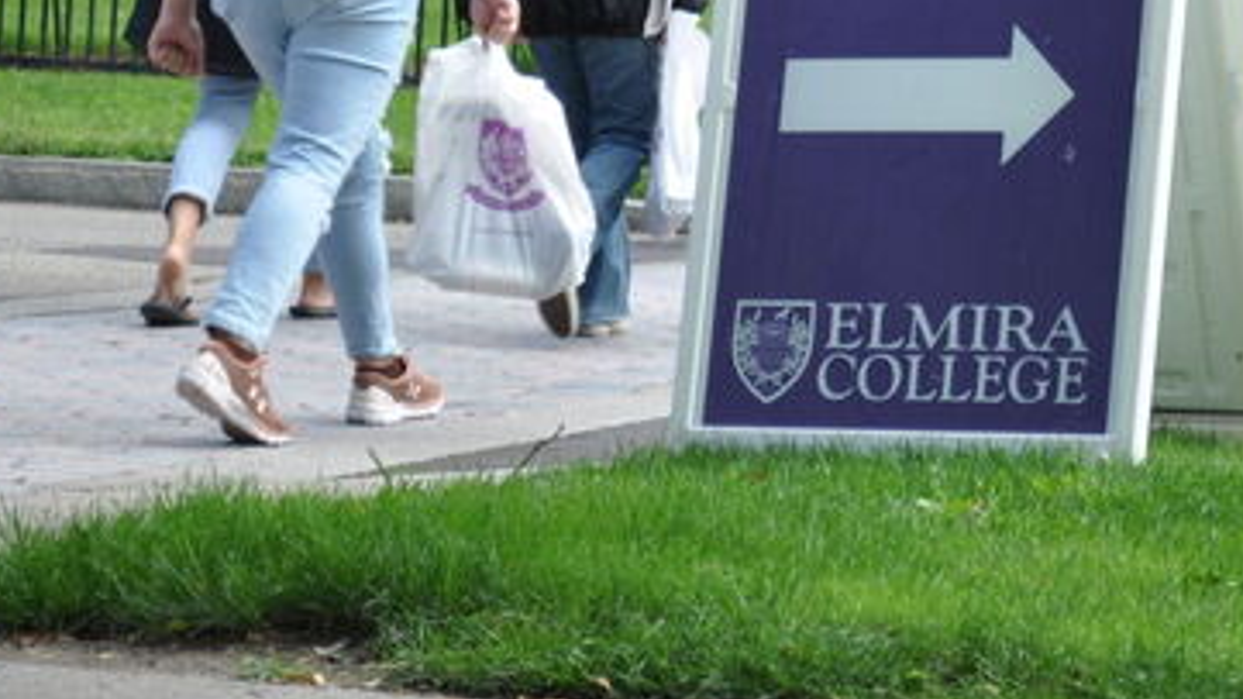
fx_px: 6532
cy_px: -219
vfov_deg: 6.1
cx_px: 940
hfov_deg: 10.8
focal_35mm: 198
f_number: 5.6
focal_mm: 55
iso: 200
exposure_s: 1/125
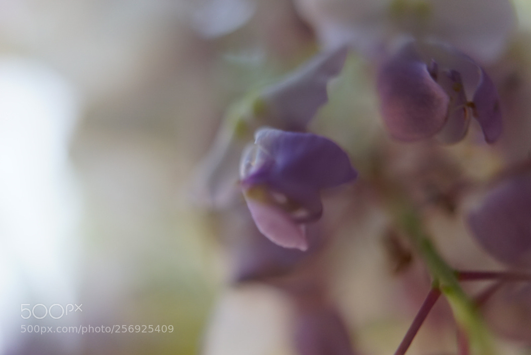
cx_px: 266
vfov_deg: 37.9
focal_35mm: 35
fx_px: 517
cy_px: 178
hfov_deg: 54.4
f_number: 2.8
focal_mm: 35
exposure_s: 1/80
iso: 640
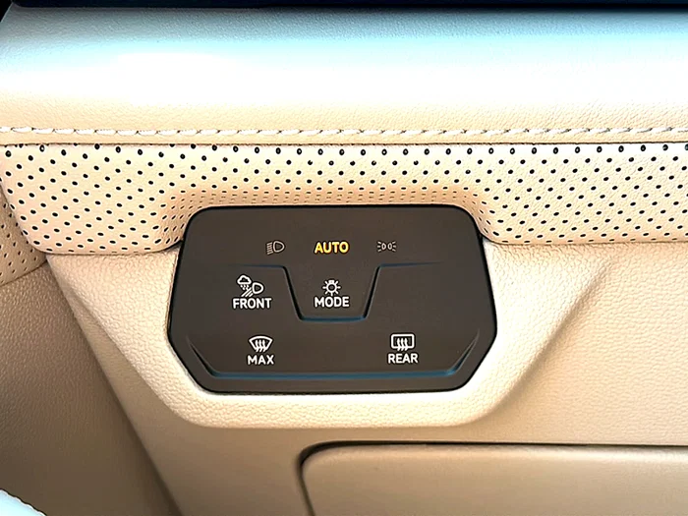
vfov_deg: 36.0
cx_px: 344
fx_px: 795
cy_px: 258
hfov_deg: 46.8
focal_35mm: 40
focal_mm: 6.86
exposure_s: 1/111
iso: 64
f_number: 1.78
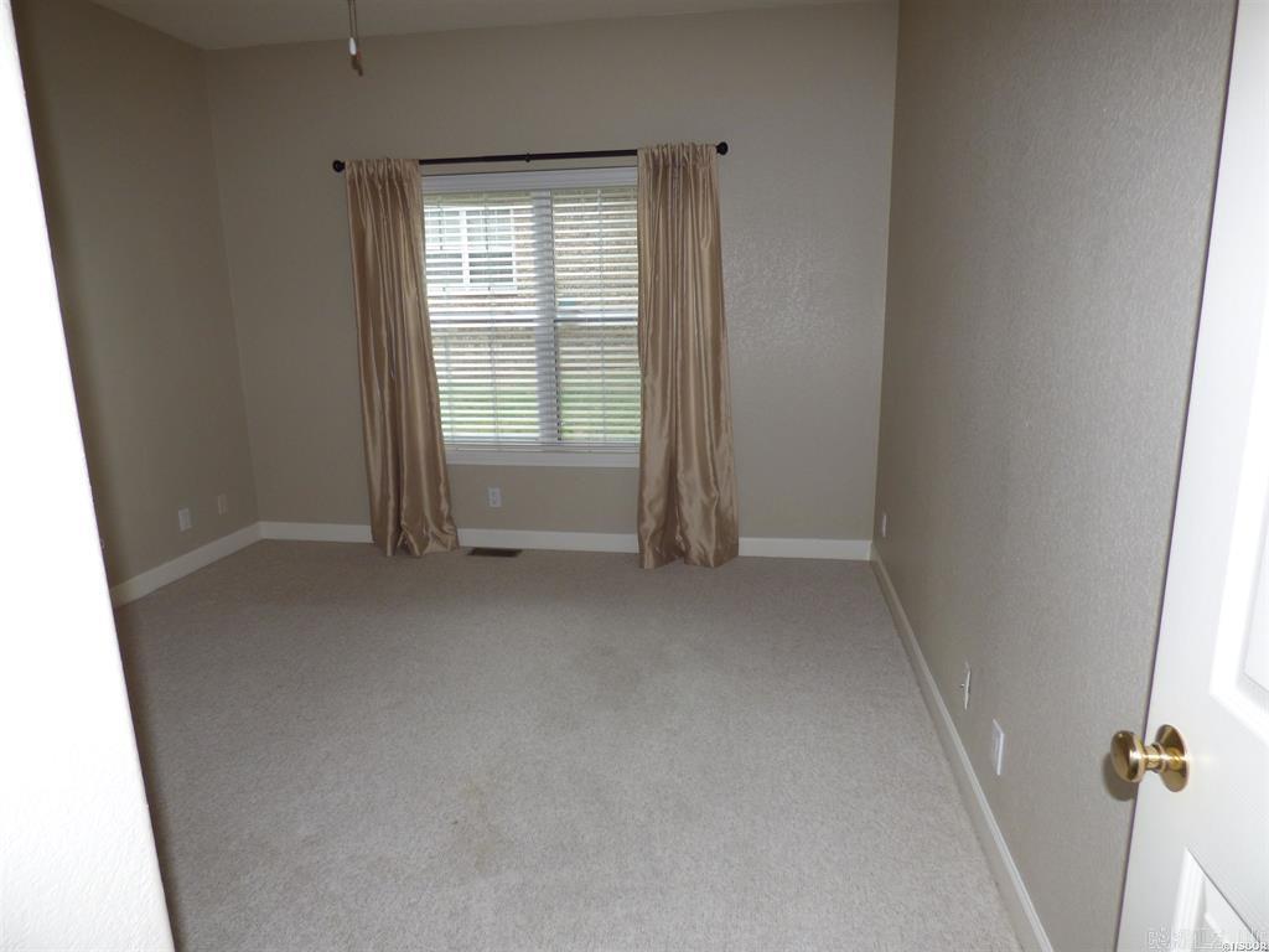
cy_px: 476
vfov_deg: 66.0
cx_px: 634
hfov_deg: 81.7
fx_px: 733
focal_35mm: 20
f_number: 2.8
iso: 100
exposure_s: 1/60
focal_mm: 3.58
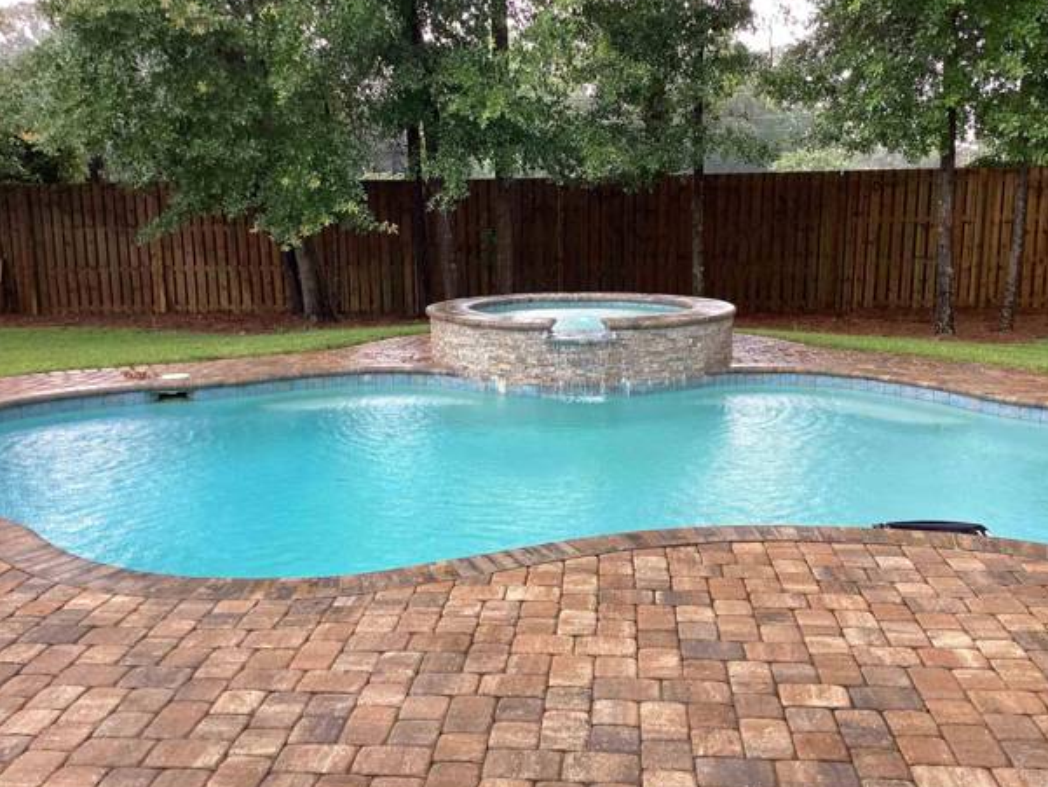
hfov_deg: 55.3
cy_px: 391
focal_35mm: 33
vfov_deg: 43.0
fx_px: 999
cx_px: 553
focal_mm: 3.3
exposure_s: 1/120
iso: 25
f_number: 2.4
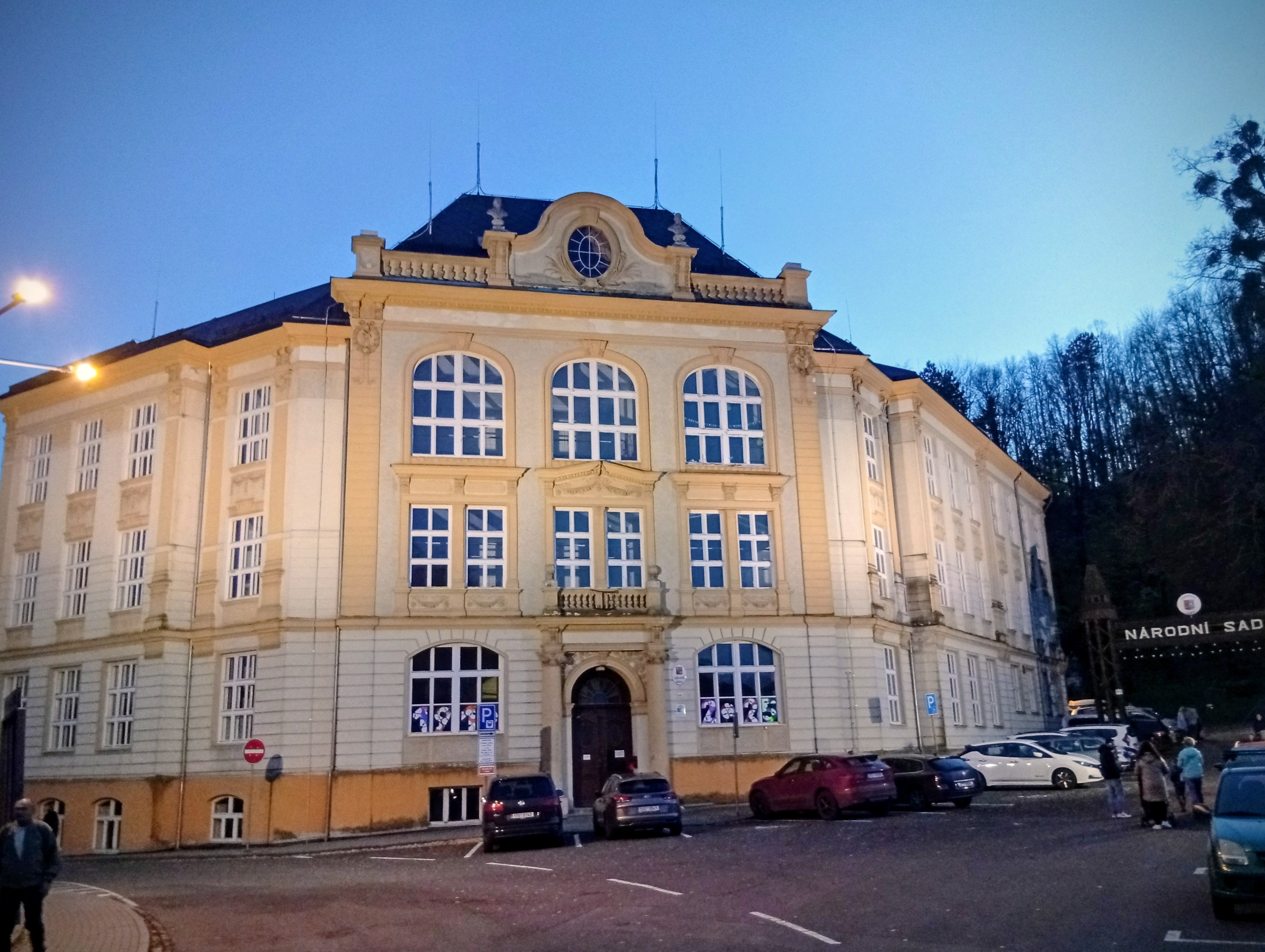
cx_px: 633
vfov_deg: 49.8
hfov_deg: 63.4
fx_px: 1024
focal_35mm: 28
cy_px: 468
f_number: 1.8
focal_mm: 3.84
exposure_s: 1/25
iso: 602
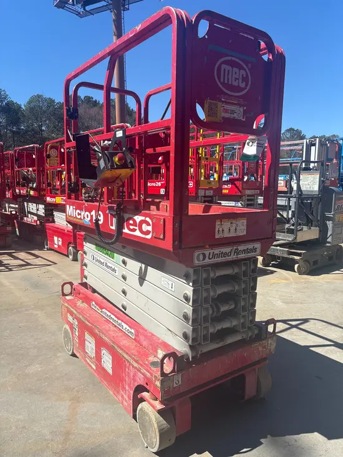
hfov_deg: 53.1
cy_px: 228
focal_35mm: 26
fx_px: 343
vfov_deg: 67.3
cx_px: 172
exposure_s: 1/2778
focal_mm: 5.96
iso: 50
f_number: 1.6
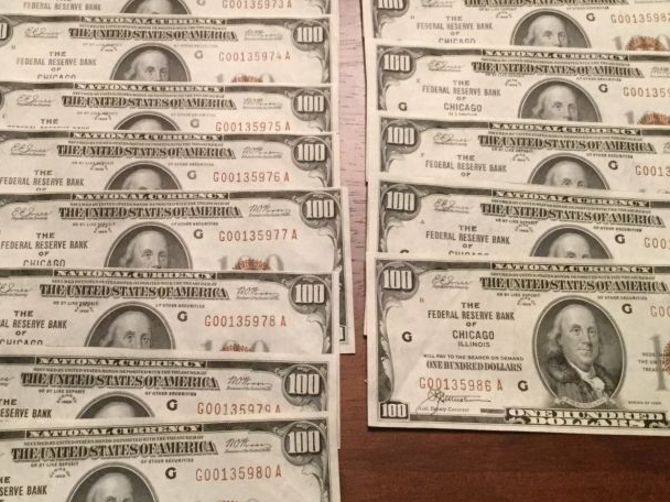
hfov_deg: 37.4
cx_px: 289
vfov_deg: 28.5
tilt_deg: -67.4
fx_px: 987
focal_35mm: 51
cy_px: 220
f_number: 2.4
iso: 200
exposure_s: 1/24
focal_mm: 3.3
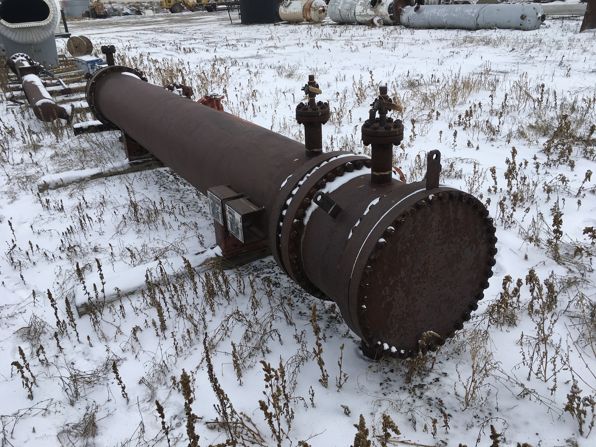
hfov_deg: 61.7
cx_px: 298
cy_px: 224
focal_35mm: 29
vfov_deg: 48.2
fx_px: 499
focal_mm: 4.15
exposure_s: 1/587
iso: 25
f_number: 2.2
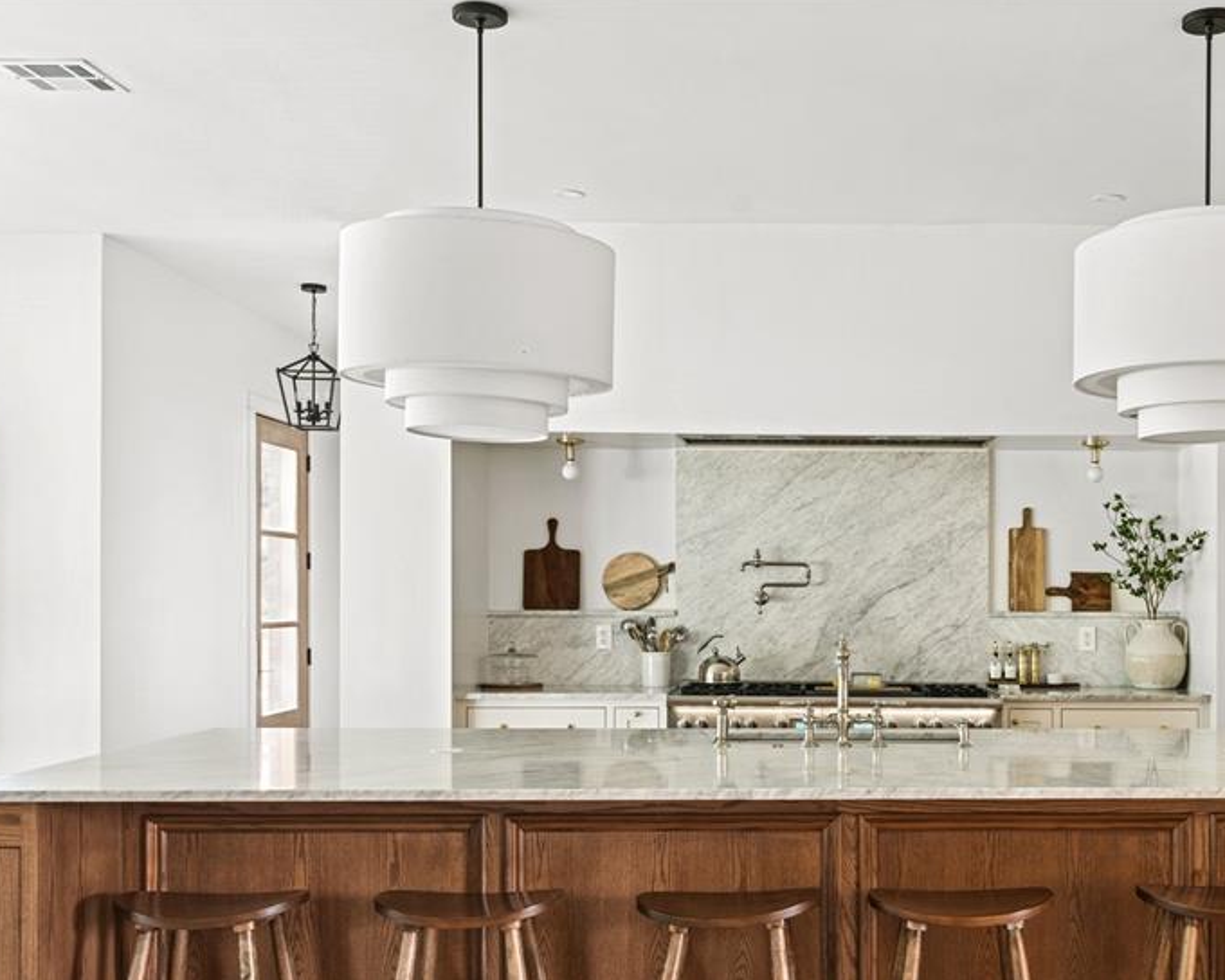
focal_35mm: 41
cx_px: 841
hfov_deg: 44.0
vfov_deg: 36.3
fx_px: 1486
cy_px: 607
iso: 200
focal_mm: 29
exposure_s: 1/8
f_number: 8
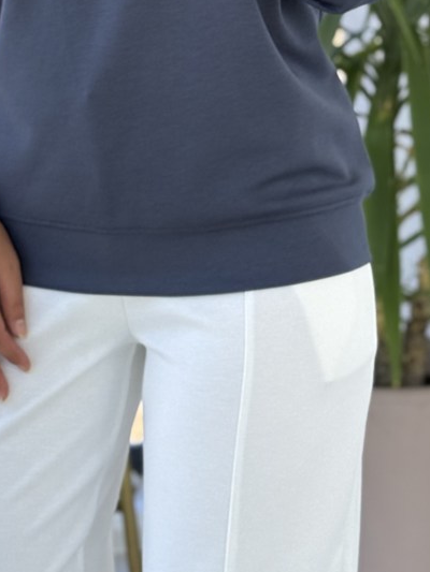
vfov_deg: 15.9
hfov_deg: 12.4
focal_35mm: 120
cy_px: -70
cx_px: 201
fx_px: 1987
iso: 100
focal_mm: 6.76
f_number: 1.78
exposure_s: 1/681
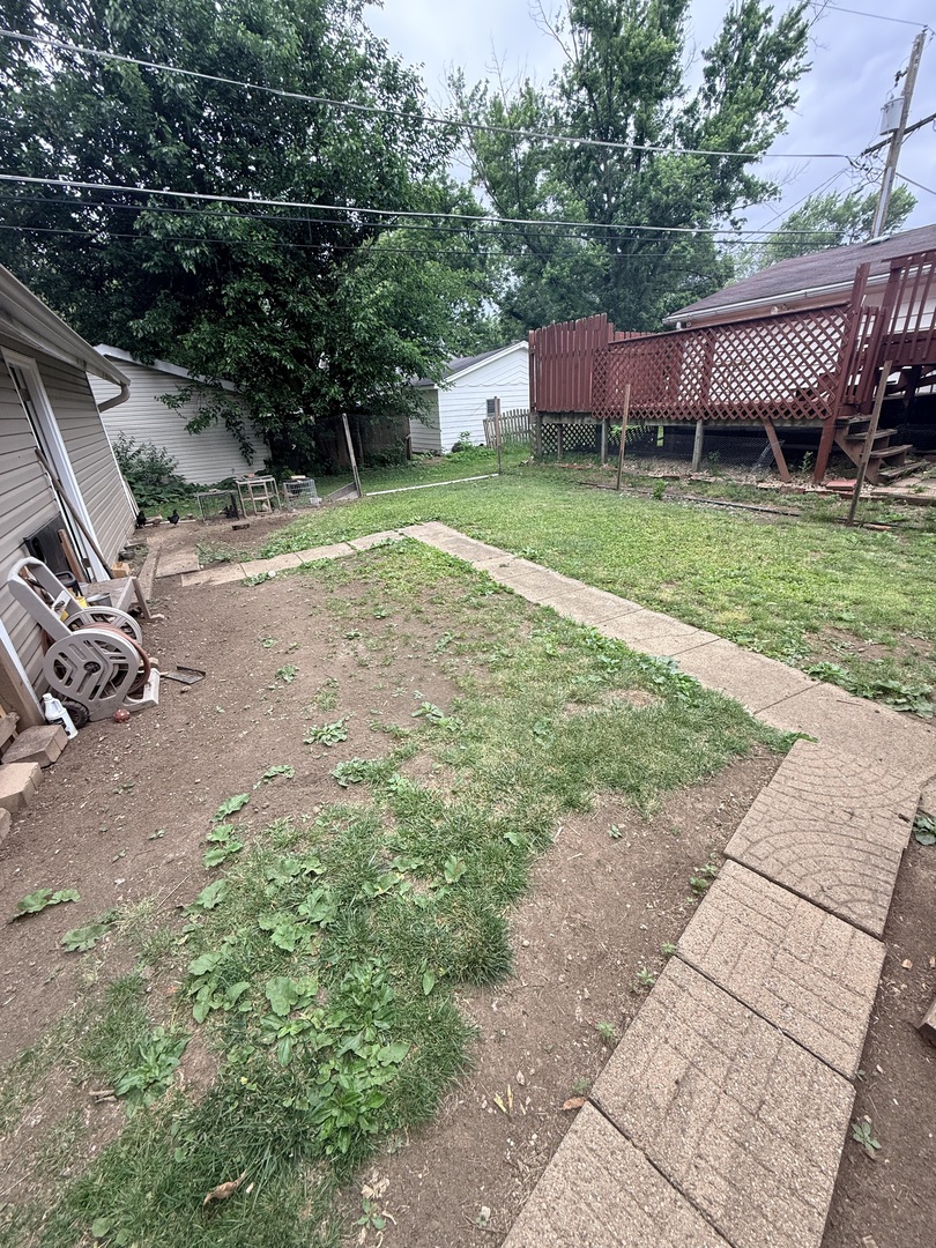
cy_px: 624
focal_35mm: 14
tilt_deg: -23.6
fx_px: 505
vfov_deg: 102.1
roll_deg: +2.3
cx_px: 468
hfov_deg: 85.7
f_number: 2.2
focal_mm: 2.22
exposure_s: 1/175
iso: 50
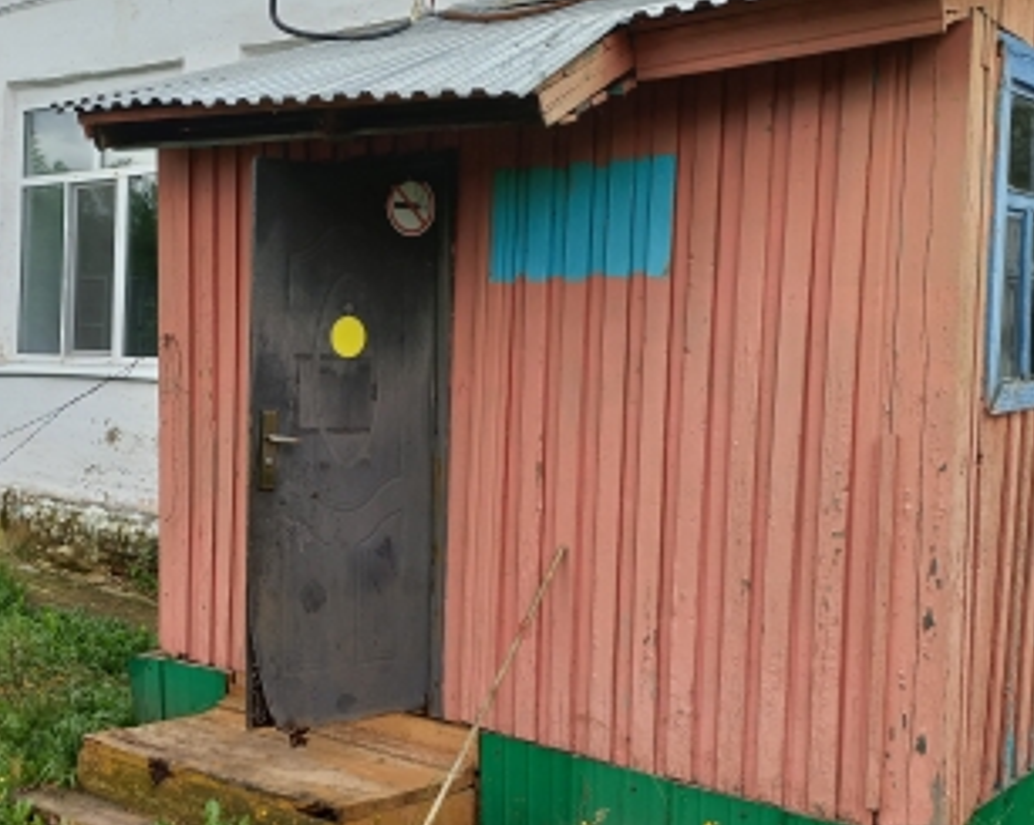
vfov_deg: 32.7
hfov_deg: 39.8
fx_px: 1406
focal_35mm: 46
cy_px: 421
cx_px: 330
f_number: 1.8
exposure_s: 1/121
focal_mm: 4.6
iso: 25
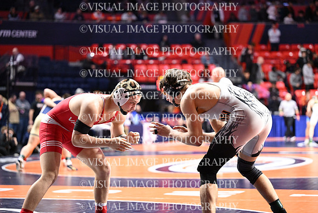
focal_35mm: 115
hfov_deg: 17.8
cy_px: 106
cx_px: 159
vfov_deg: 11.9
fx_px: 1016
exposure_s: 1/1000
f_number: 2.8
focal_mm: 115
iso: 5600
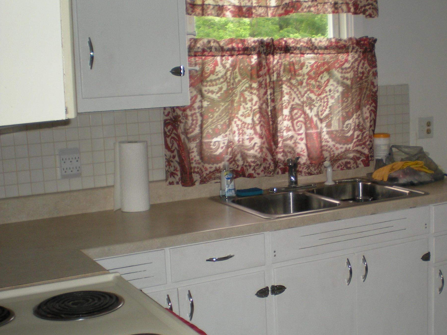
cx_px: 327
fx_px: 723
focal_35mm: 56
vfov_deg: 26.1
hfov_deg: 33.8
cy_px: 185
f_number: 3.1
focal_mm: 6.3
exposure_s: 1/60
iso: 113
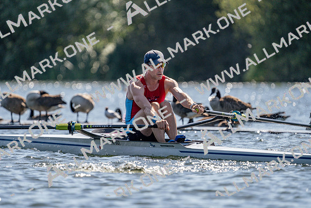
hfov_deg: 3.8
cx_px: 156
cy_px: 104
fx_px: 4675
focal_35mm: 541
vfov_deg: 2.5
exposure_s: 1/2000
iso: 320
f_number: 6.3
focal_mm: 541
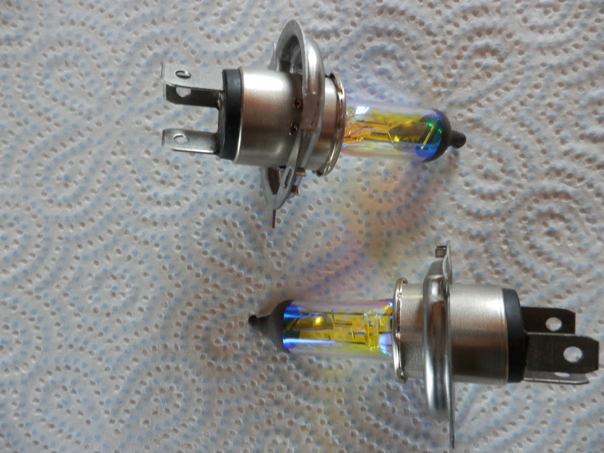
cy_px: 226
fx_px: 419
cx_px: 302
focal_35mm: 24
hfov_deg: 71.6
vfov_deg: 56.8
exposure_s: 1/40
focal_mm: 4.2
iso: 80
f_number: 3
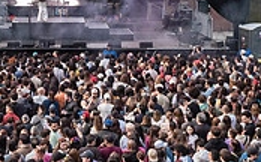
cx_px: 38
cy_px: 2
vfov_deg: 15.2
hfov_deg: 24.1
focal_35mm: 84
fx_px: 596
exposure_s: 1/500
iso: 2000
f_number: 4
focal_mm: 24
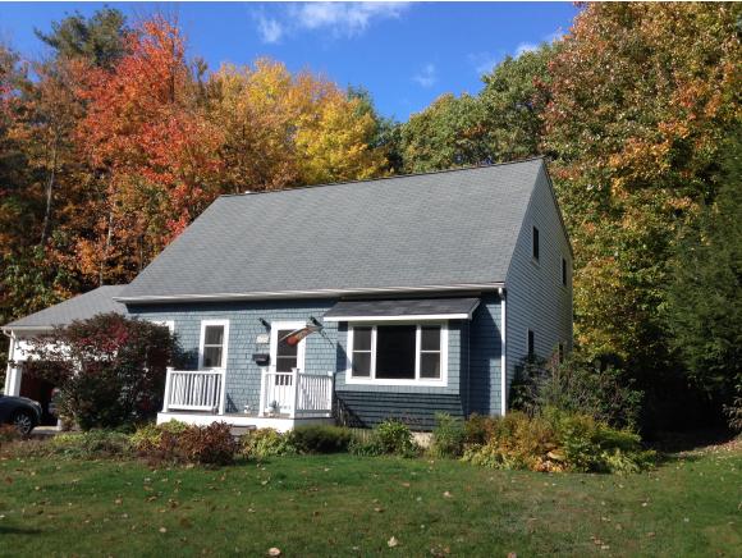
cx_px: 371
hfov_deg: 55.3
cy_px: 279
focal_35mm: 33
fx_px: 708
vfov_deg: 43.0
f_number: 2.4
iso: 50
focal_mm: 4.12
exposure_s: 1/638
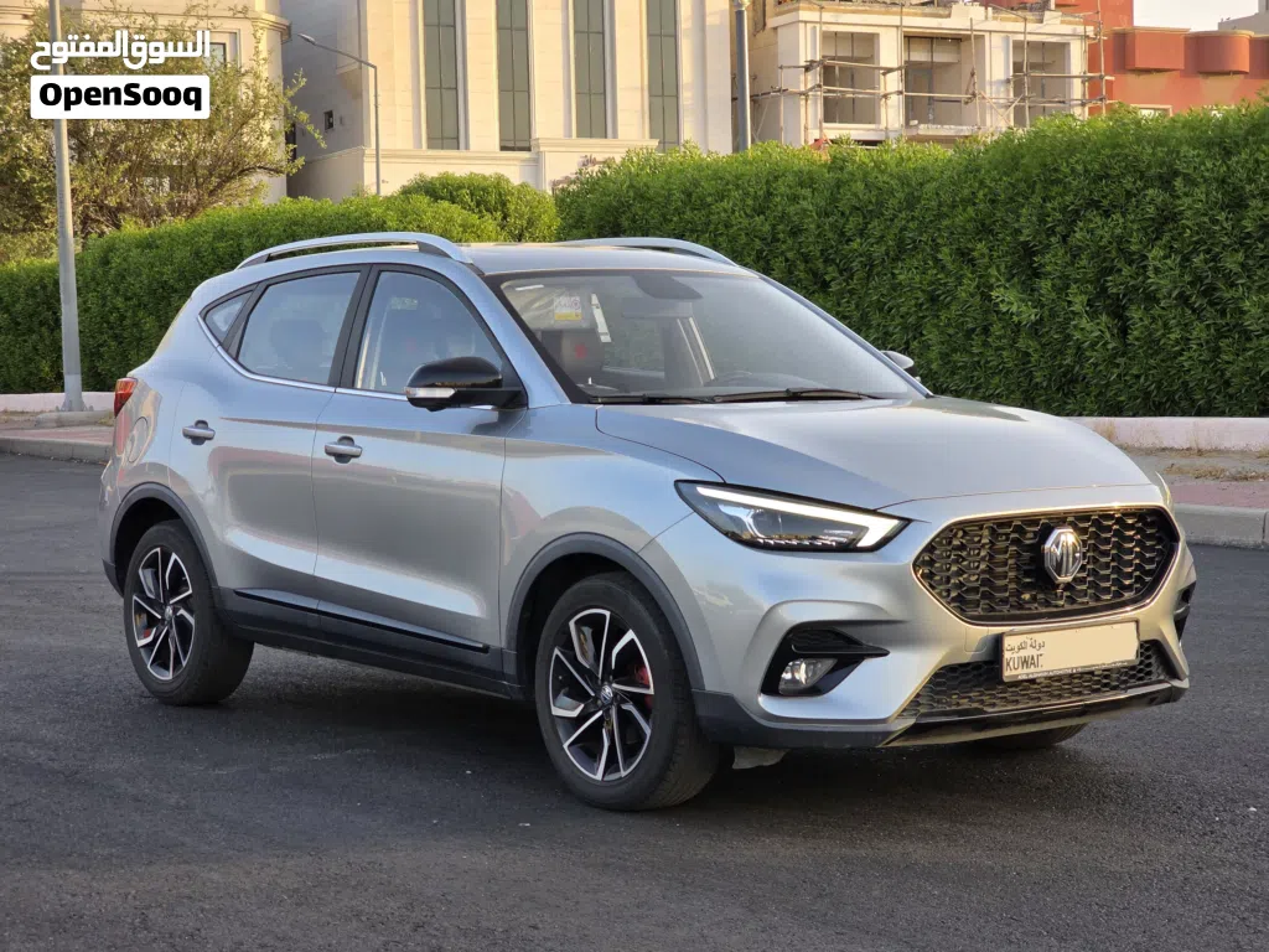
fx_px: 2529
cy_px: 476
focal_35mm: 69
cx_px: 634
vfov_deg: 21.3
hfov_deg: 28.2
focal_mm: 7.9
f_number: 2.4
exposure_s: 1/286
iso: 50
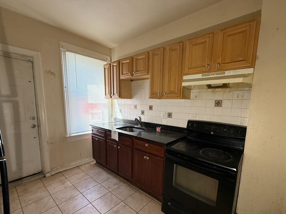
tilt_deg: -5.9
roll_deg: -1.4
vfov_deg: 77.7
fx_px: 132
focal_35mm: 16
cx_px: 155
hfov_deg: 94.3
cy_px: 121
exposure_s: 1/99
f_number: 2.2
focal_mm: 2.22
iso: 160
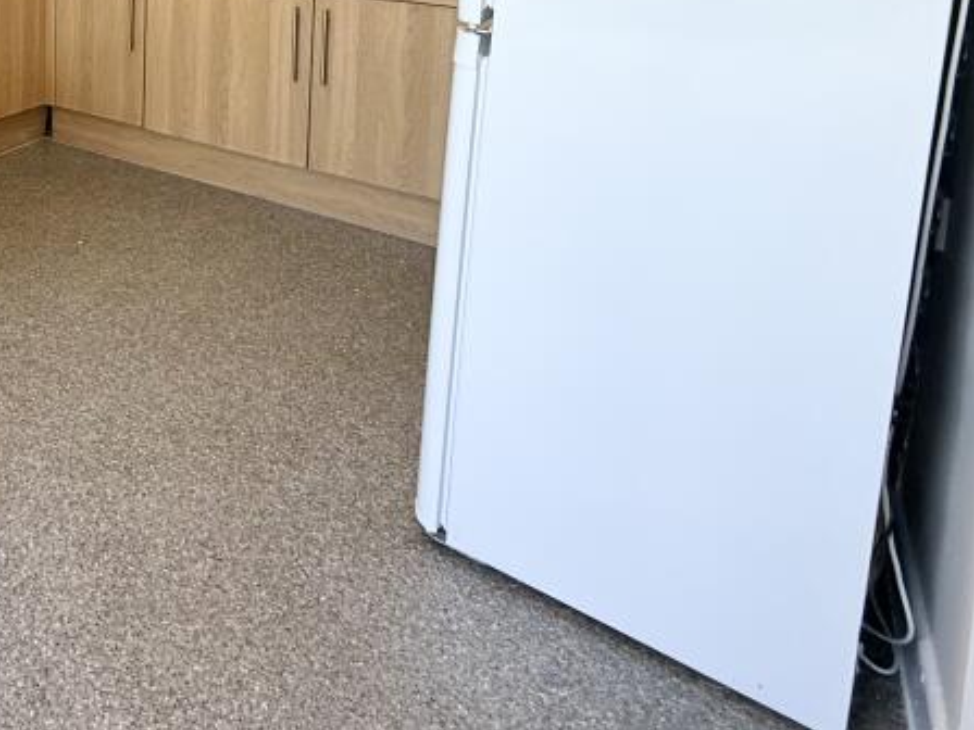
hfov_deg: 47.4
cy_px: -65
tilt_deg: -5.3
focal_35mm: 32
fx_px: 900
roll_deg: -0.9
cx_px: 4
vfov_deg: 37.3
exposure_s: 1/100
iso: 200
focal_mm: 2.22
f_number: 2.2
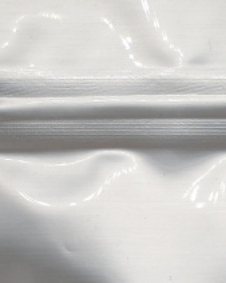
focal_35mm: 98
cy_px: 514
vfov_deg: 16.4
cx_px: 215
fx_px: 821
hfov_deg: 15.4
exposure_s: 1/127
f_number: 1.8
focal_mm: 4.65
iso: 50
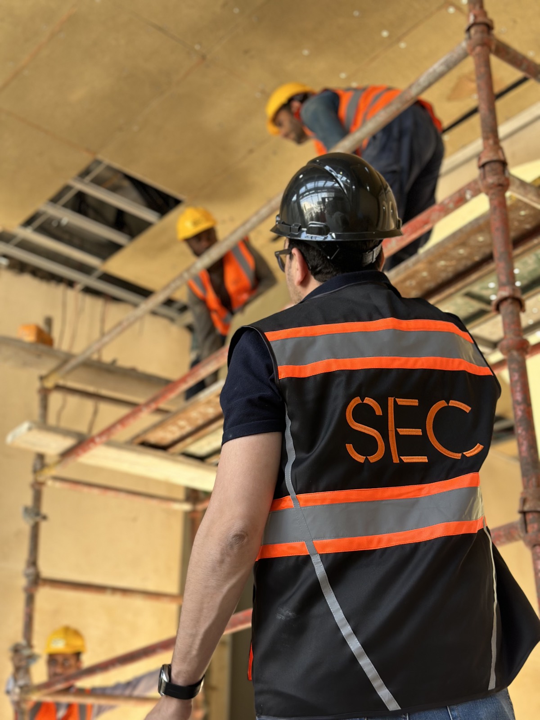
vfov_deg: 39.7
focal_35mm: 48
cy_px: 360
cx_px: 270
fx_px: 998
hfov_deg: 30.3
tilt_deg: +25.0
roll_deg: -0.8
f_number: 1.78
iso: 100
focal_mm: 6.86
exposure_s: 1/172
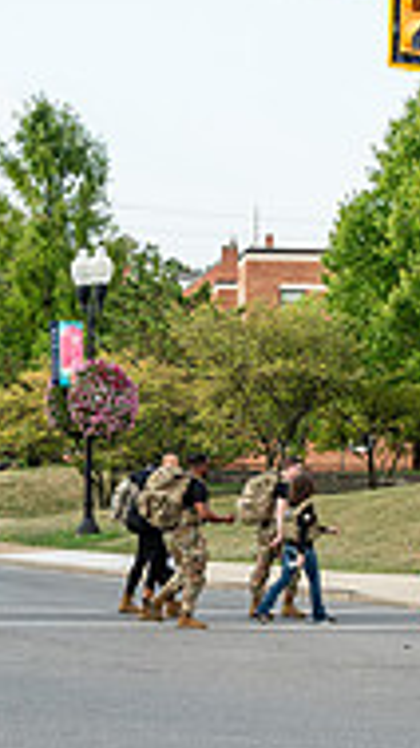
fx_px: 2302
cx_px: 32
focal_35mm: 116
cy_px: 485
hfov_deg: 10.4
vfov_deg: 18.4
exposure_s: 1/500
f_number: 4
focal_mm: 36
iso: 200
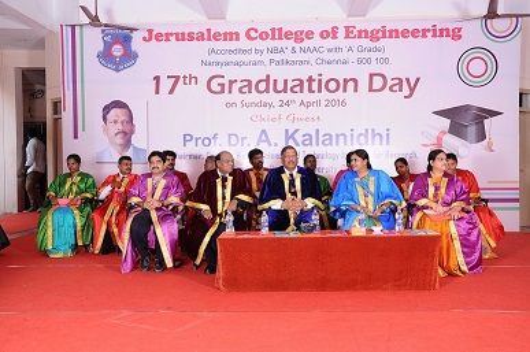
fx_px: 551
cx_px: 265
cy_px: 176
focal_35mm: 38
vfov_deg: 35.4
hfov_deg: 51.3
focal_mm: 25
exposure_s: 1/125
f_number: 6.3
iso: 400
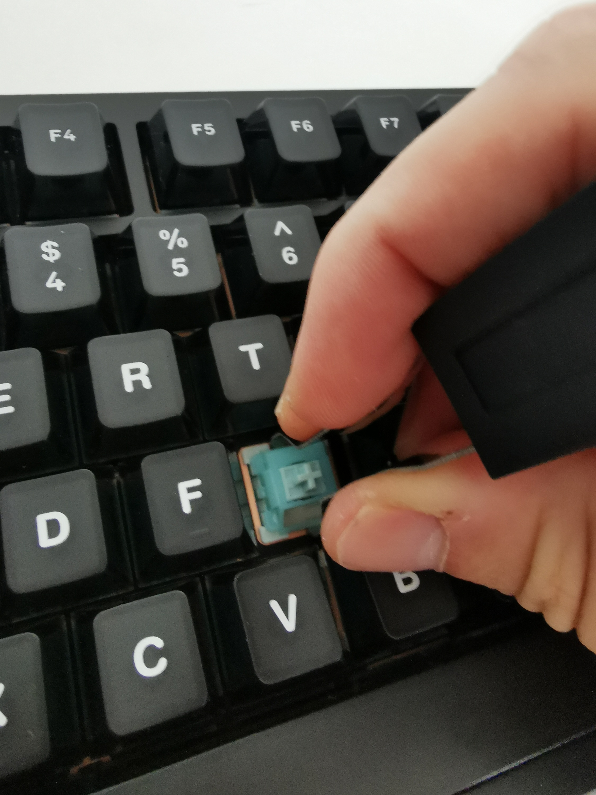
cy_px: 398
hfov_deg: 53.1
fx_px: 597
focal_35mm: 26
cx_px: 298
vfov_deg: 67.3
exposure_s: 1/24
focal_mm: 2.35
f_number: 2.2
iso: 500
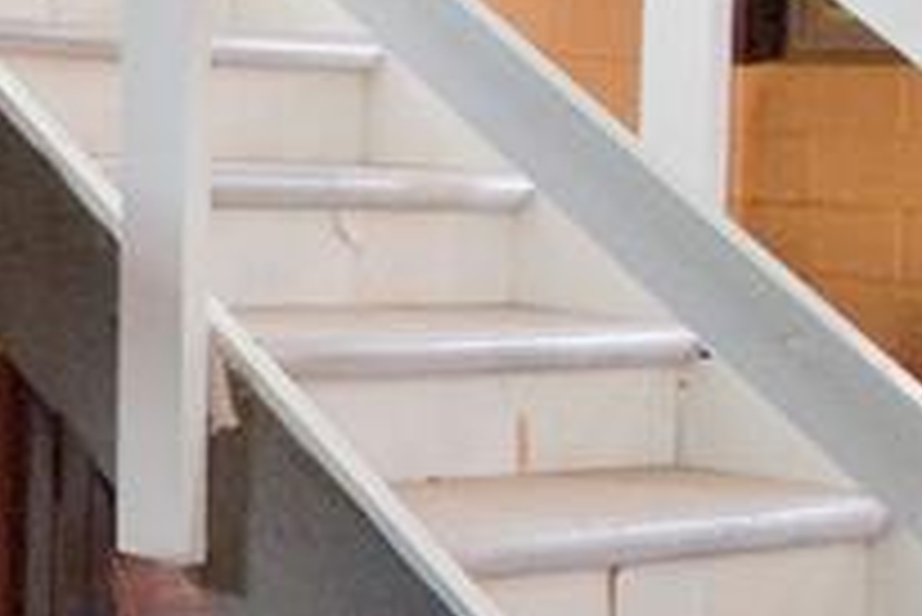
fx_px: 1922
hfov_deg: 17.4
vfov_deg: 17.7
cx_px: -1012
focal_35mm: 75
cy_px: 647
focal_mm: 10
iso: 1600
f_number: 3.5
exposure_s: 1/40
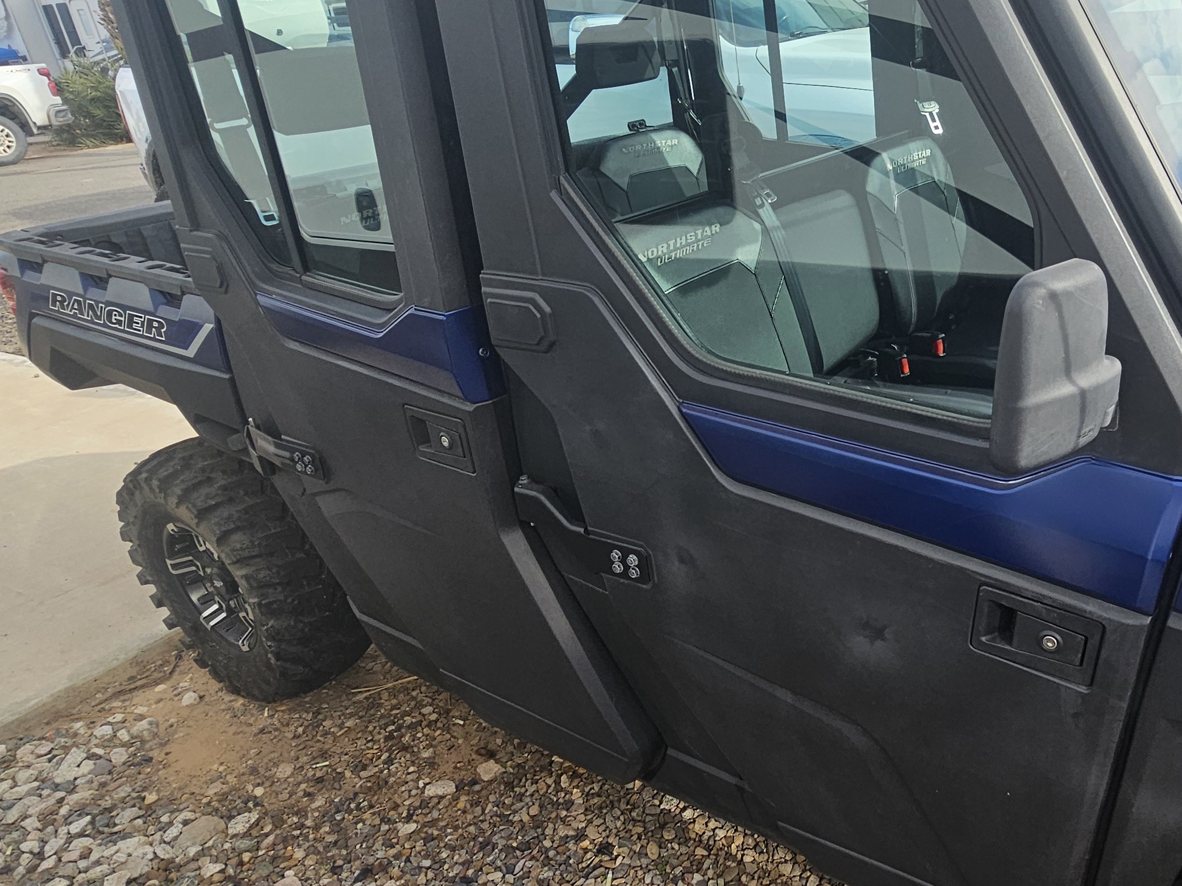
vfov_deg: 54.9
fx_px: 854
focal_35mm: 25
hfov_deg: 65.9
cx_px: 859
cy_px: 450
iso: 50
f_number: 2.2
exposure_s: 1/765
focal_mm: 2.2
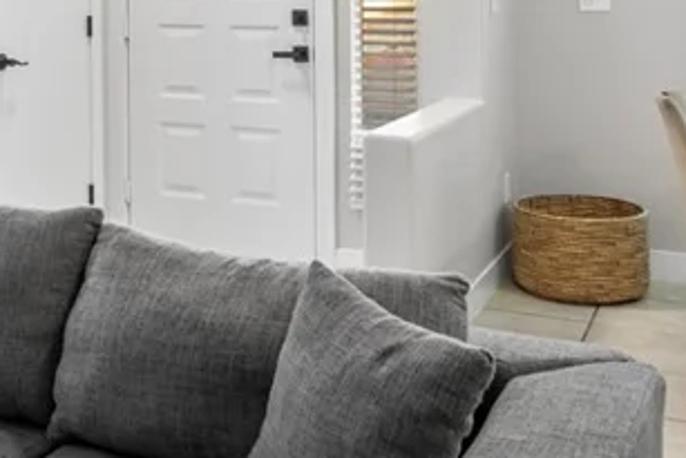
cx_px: 163
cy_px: -35
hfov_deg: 32.7
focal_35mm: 60
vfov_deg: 21.6
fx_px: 1144
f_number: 6.3
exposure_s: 1/8
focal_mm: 18
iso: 400
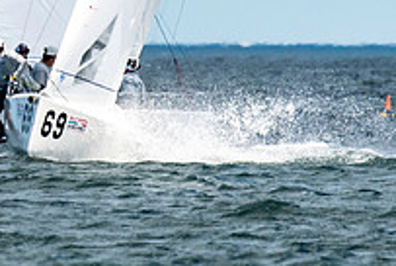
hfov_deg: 1.4
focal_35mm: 1508
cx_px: -16
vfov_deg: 0.9
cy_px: 5
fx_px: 16612
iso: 500
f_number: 5.6
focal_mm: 300
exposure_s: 1/5000
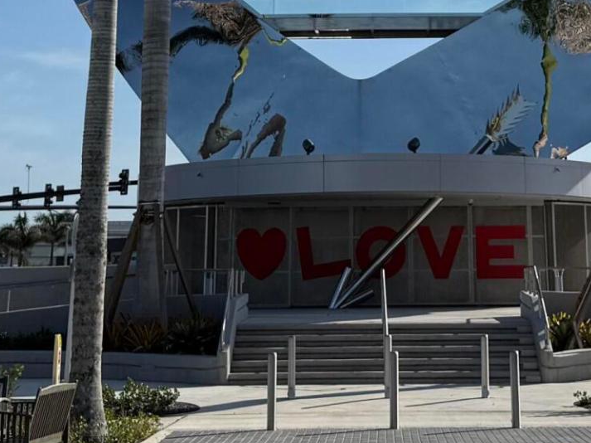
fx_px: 1655
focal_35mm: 97
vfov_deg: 14.3
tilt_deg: +17.1
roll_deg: -0.1
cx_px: 380
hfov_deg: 20.2
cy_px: -219
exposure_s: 1/8130
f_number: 1.78
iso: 80
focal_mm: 6.76
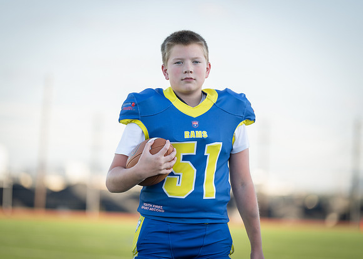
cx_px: 185
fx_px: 1857
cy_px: 120
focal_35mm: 180
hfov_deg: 11.2
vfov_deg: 8.0
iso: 100
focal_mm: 157
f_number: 2.8
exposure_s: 1/400
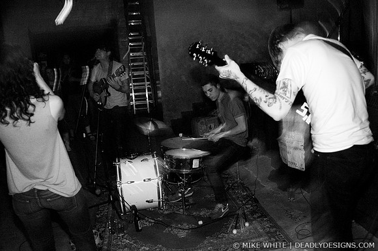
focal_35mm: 30
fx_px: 315
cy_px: 126
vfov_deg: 43.6
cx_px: 189
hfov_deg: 62.0
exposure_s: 1/20
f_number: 2.8
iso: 1600
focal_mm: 20
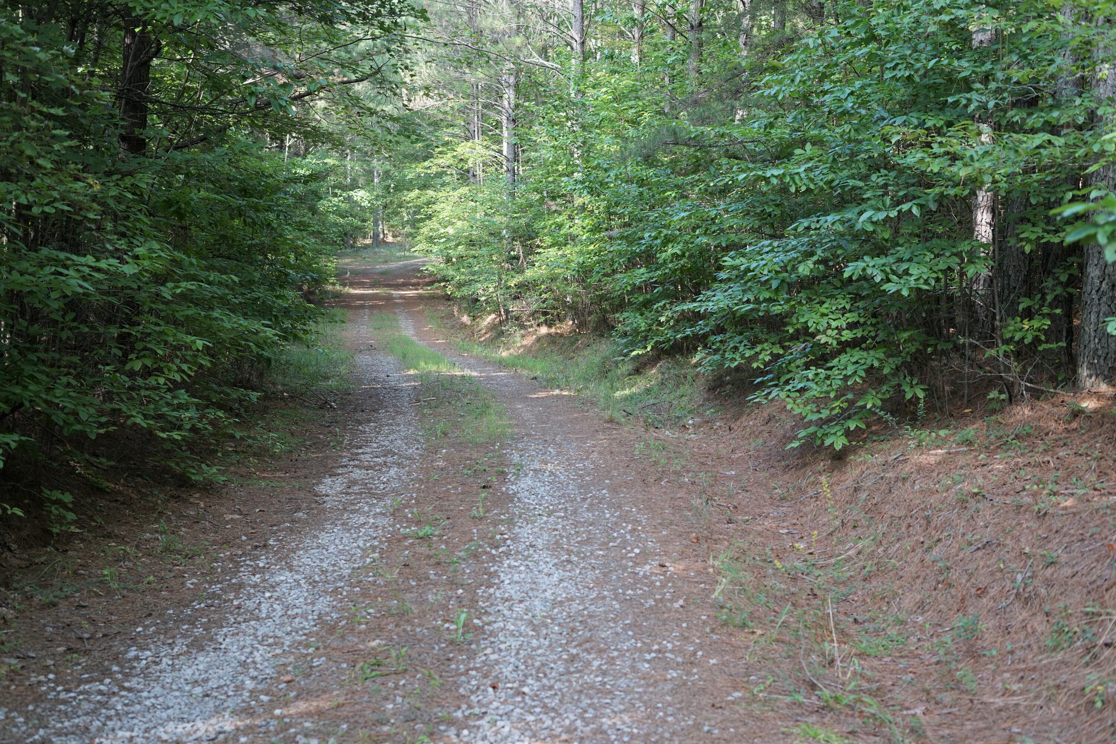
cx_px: 558
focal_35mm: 50
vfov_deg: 27.0
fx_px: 1550
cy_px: 372
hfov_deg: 39.6
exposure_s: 1/160
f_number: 4
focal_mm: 50
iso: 500
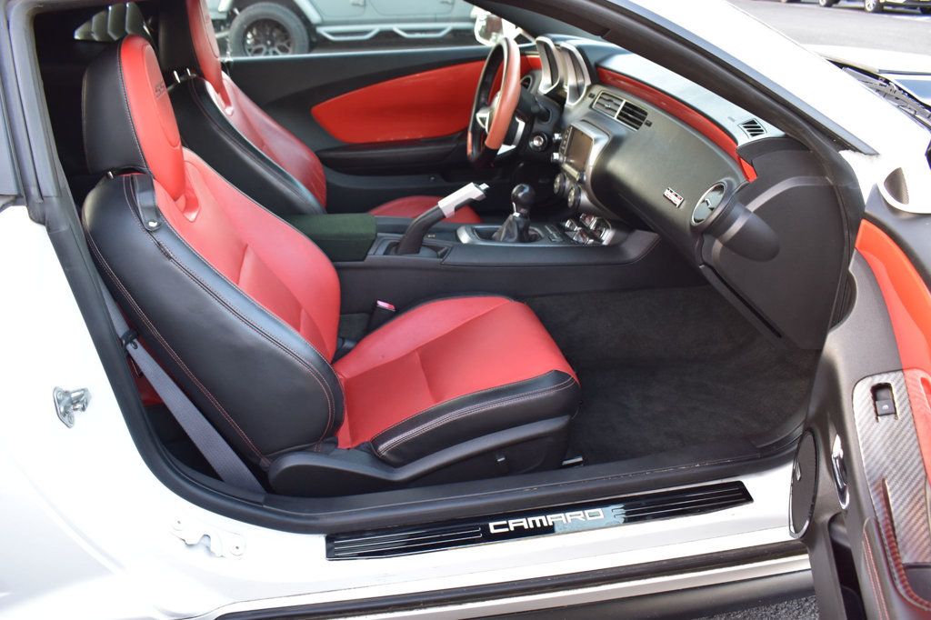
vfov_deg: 43.6
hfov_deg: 61.9
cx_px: 466
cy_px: 310
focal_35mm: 30
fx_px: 776
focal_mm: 20
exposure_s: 1/15
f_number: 6.3
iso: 640
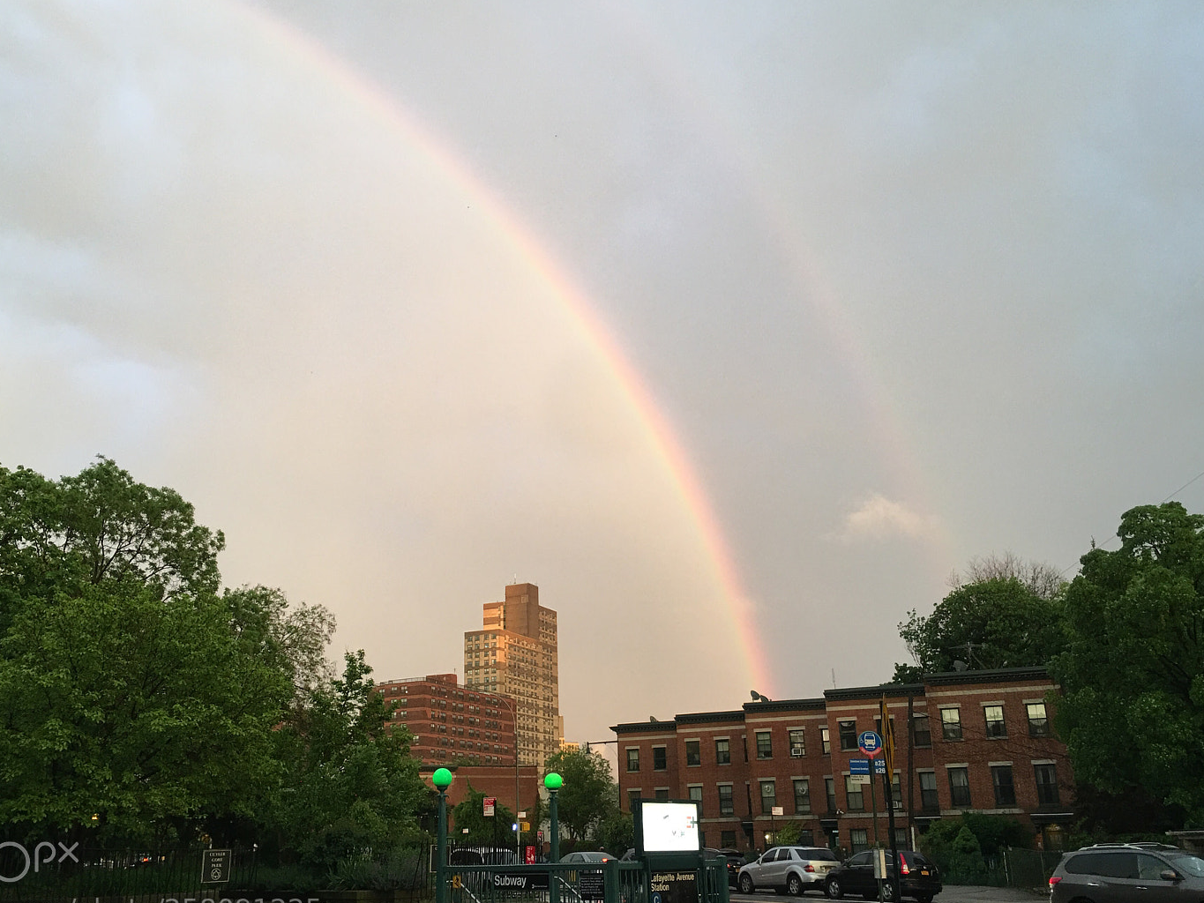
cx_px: 565
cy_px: 449
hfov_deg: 53.9
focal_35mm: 34
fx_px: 1183
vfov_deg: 41.8
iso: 32
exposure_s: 1/15
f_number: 2.2
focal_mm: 4.15
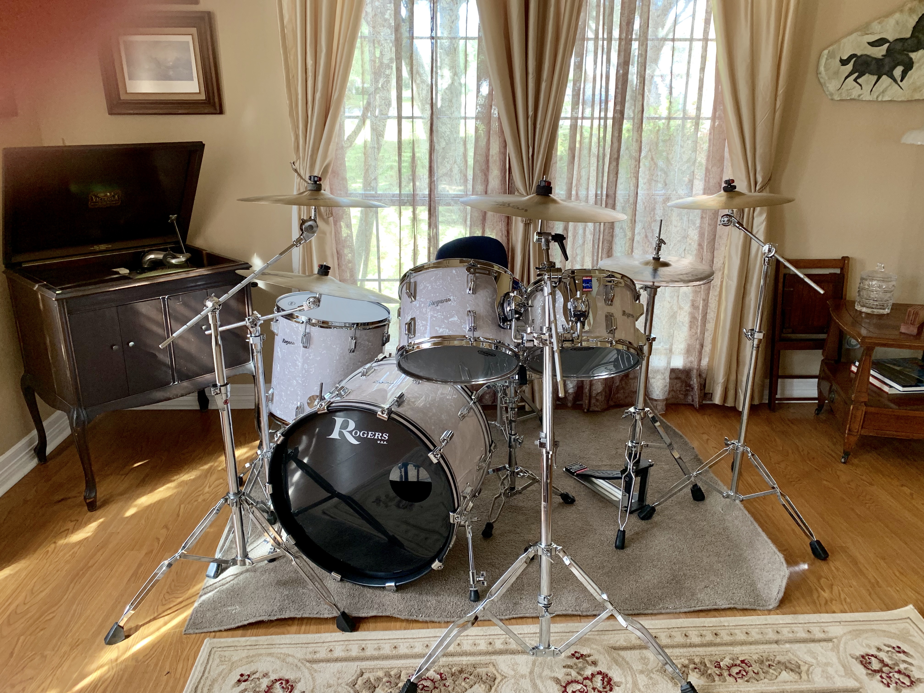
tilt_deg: -17.7
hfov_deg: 67.3
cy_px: 346
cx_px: 462
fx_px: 694
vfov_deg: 53.1
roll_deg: -1.1
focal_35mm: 26
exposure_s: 1/60
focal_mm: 4.25
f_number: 1.8
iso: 100
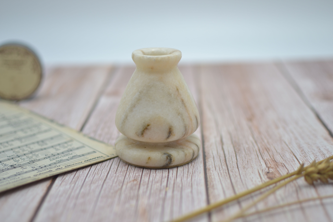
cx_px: 166
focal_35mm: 52
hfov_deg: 37.9
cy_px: 111
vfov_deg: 25.8
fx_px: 486
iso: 100
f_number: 1.8
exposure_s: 1/500
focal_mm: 35
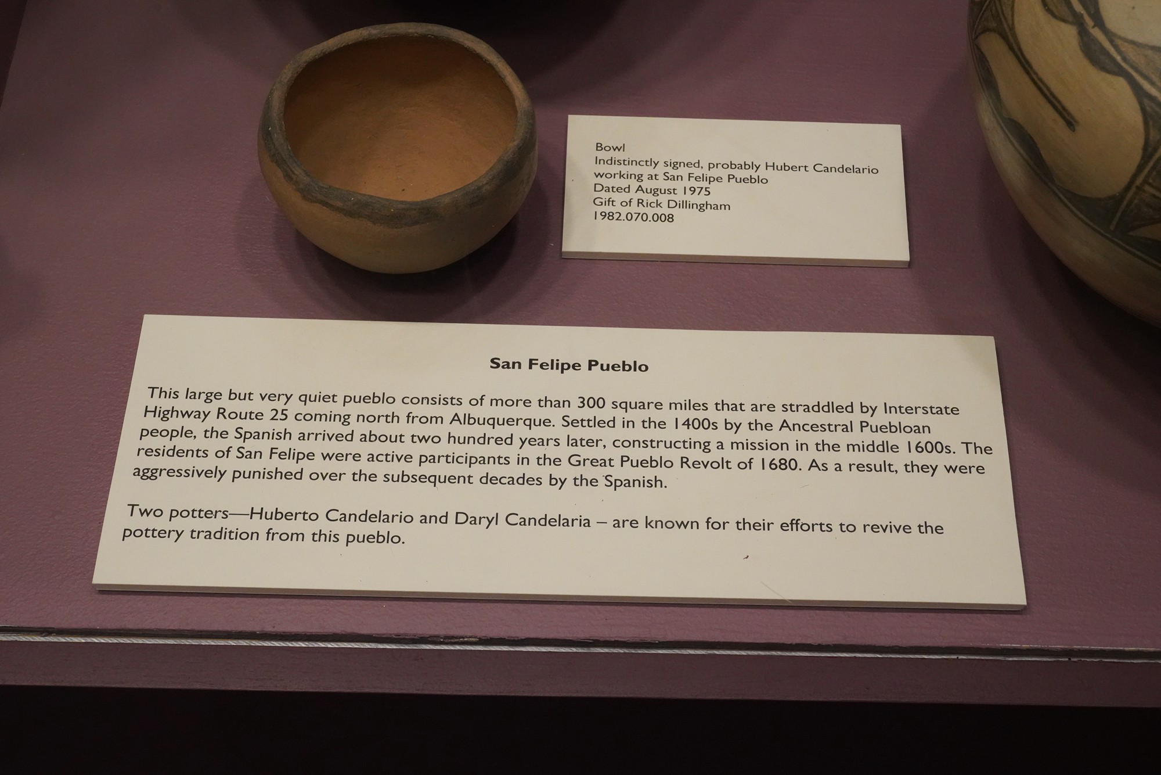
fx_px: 1935
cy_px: 388
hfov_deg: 33.4
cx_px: 580
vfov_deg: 22.6
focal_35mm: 60
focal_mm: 60
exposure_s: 1/100
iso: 6400
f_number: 14
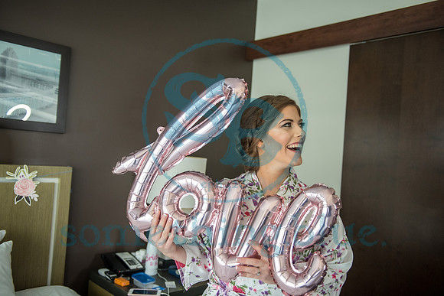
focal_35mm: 32
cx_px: 222
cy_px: 148
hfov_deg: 58.7
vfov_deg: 41.1
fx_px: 395
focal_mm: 32
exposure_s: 1/160
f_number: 2.8
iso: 1600
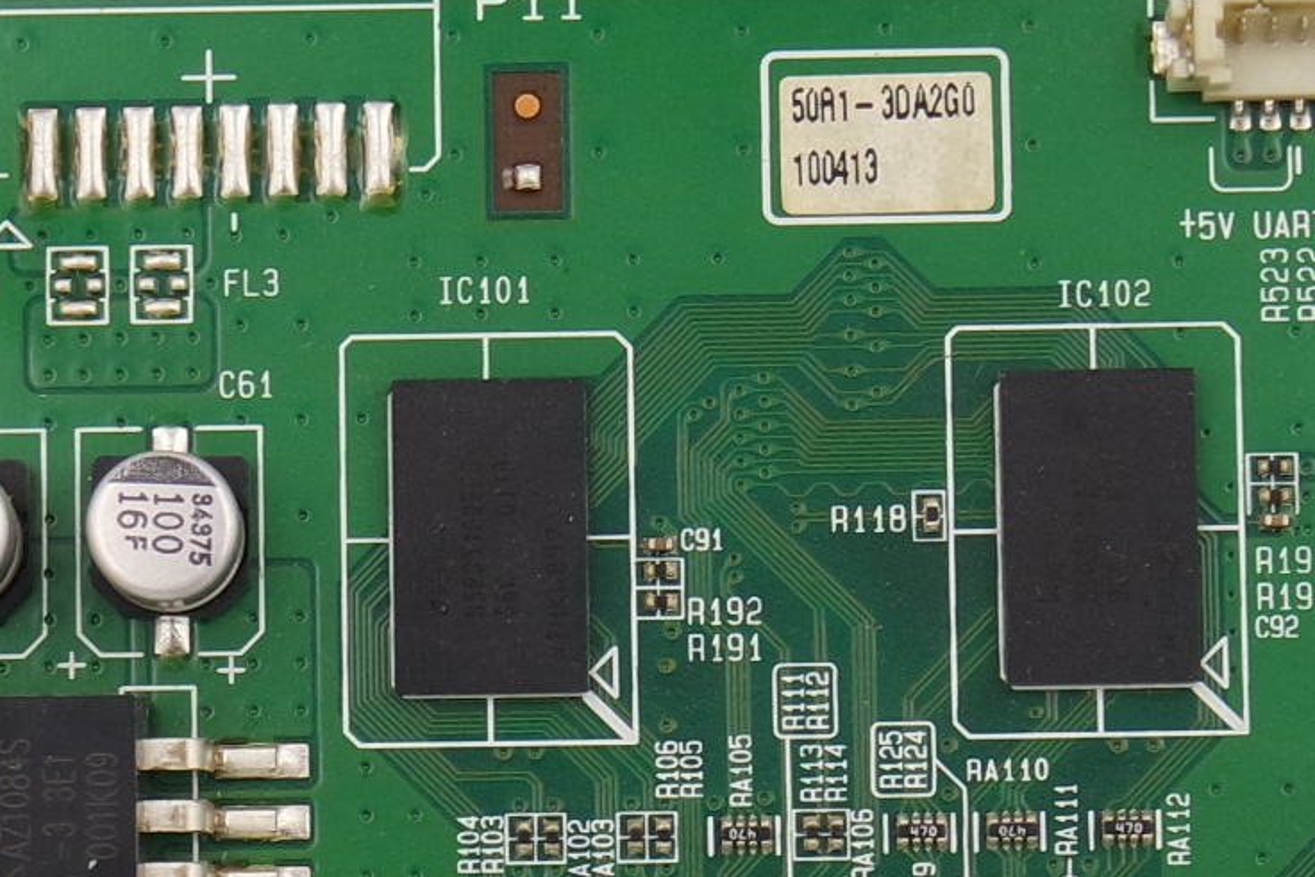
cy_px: 738
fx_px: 6649
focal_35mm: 182
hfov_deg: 11.3
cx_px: 729
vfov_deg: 7.5
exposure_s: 1/100
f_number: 5
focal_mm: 17
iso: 160
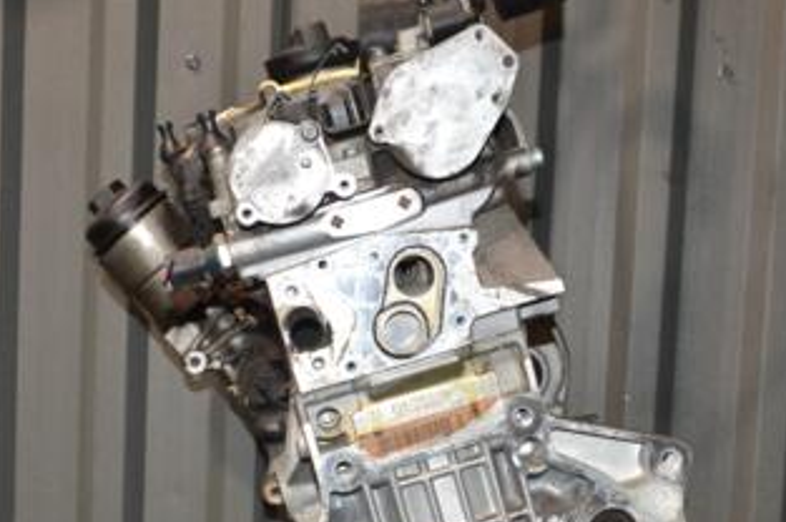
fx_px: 1569
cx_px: 384
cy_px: 492
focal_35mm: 72
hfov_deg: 28.1
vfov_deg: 18.5
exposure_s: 1/60
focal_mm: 25
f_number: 5
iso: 800
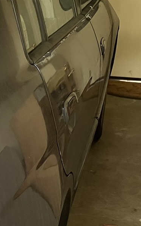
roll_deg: +1.4
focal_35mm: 102
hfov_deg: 11.0
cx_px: -185
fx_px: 628
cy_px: 168
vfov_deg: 20.3
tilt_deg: -22.0
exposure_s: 1/60
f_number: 1.8
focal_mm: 3.99
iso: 50
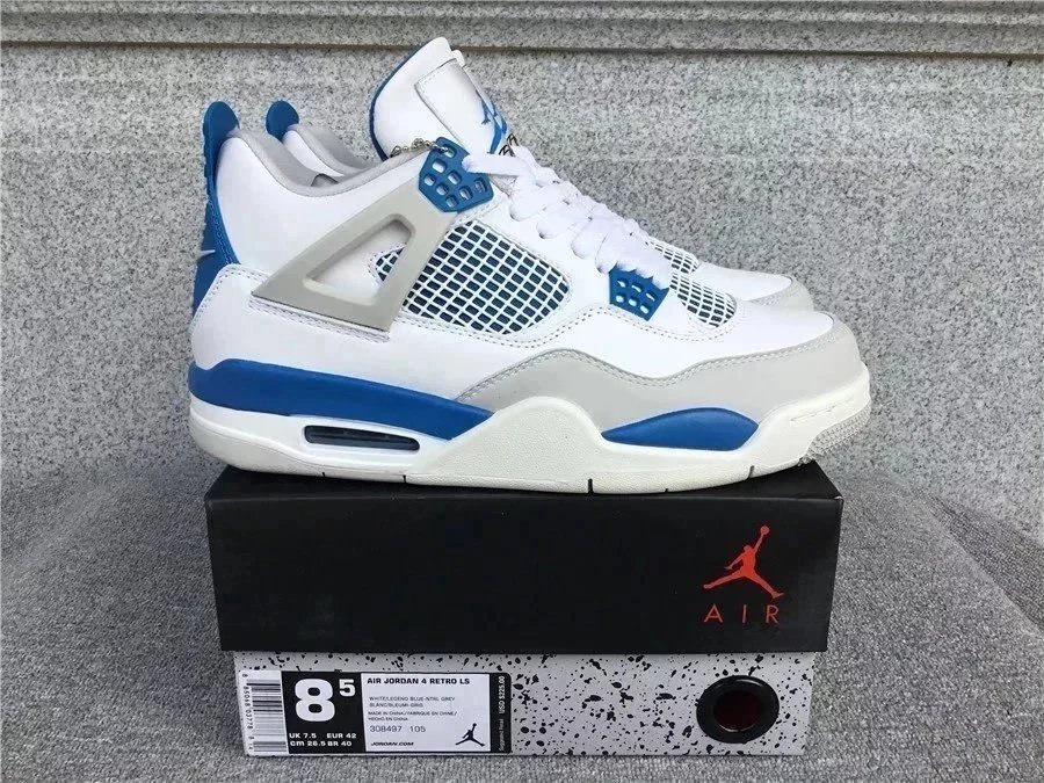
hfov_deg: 58.4
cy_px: 392
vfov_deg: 45.4
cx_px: 522
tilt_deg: -17.7
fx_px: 935
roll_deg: -0.4
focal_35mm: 31
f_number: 2.4
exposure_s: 1/858
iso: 25
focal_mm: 3.3
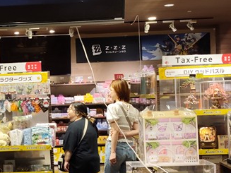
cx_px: 32
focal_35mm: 72
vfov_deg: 20.4
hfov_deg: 26.3
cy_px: 111
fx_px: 480
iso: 400
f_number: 1.7
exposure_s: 1/100
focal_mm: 6.07
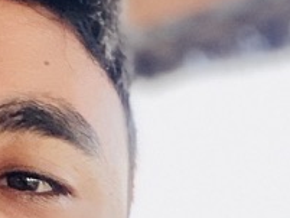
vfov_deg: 9.4
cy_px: 349
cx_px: 176
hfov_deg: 12.9
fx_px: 1283
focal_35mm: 153
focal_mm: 2.71
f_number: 2.2
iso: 400
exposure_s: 1/53
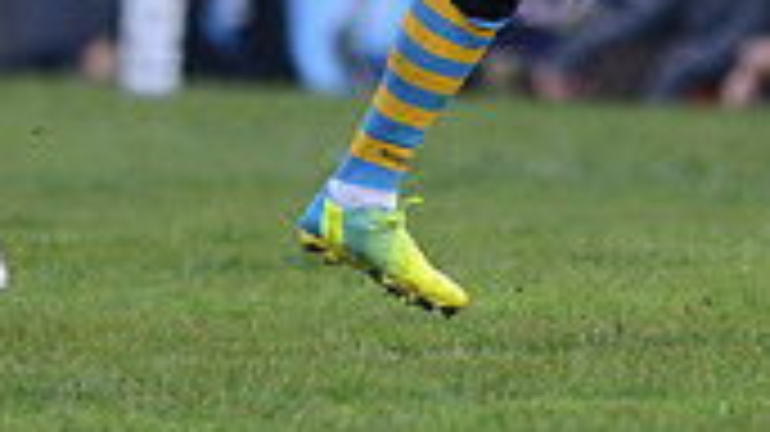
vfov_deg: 0.8
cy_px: -299
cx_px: 432
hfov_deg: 1.4
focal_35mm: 1491
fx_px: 30428
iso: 800
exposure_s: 1/1250
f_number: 4
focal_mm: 420
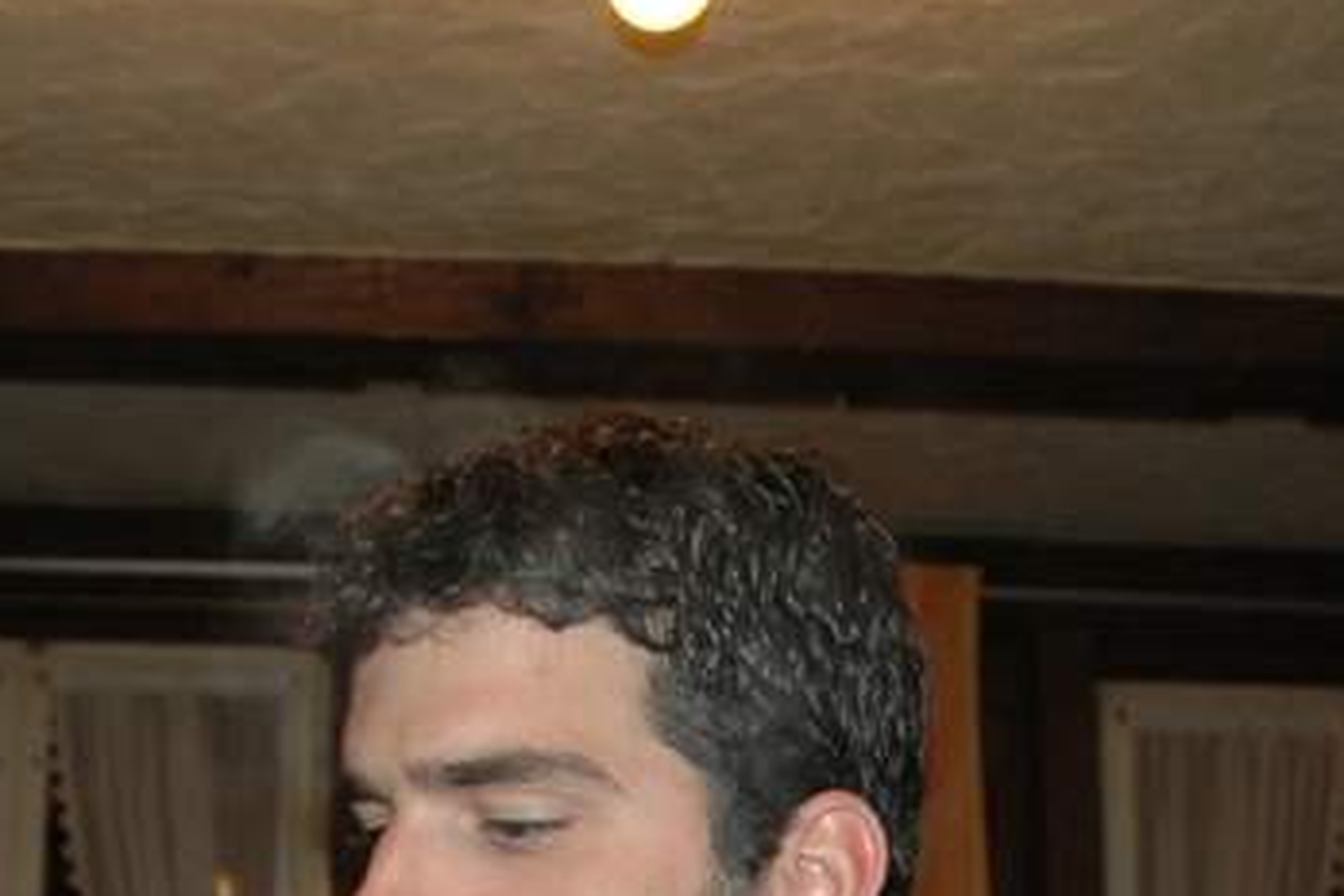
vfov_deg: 21.0
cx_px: 583
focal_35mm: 62
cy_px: 950
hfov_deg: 32.3
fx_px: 2314
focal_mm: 18
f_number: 3.5
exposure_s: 1/60
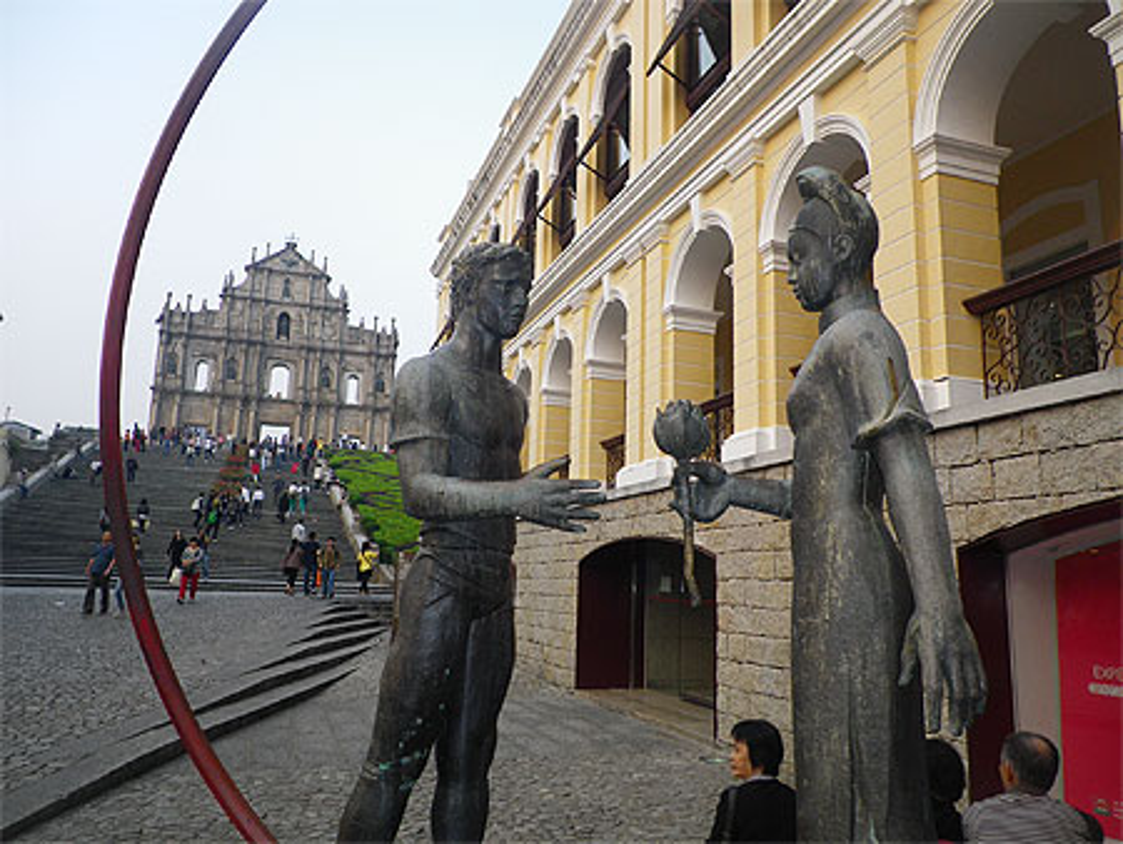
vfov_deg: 49.8
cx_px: 562
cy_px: 422
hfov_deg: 63.4
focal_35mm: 28
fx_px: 909
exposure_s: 1/200
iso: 80
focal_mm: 4.9
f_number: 2.6
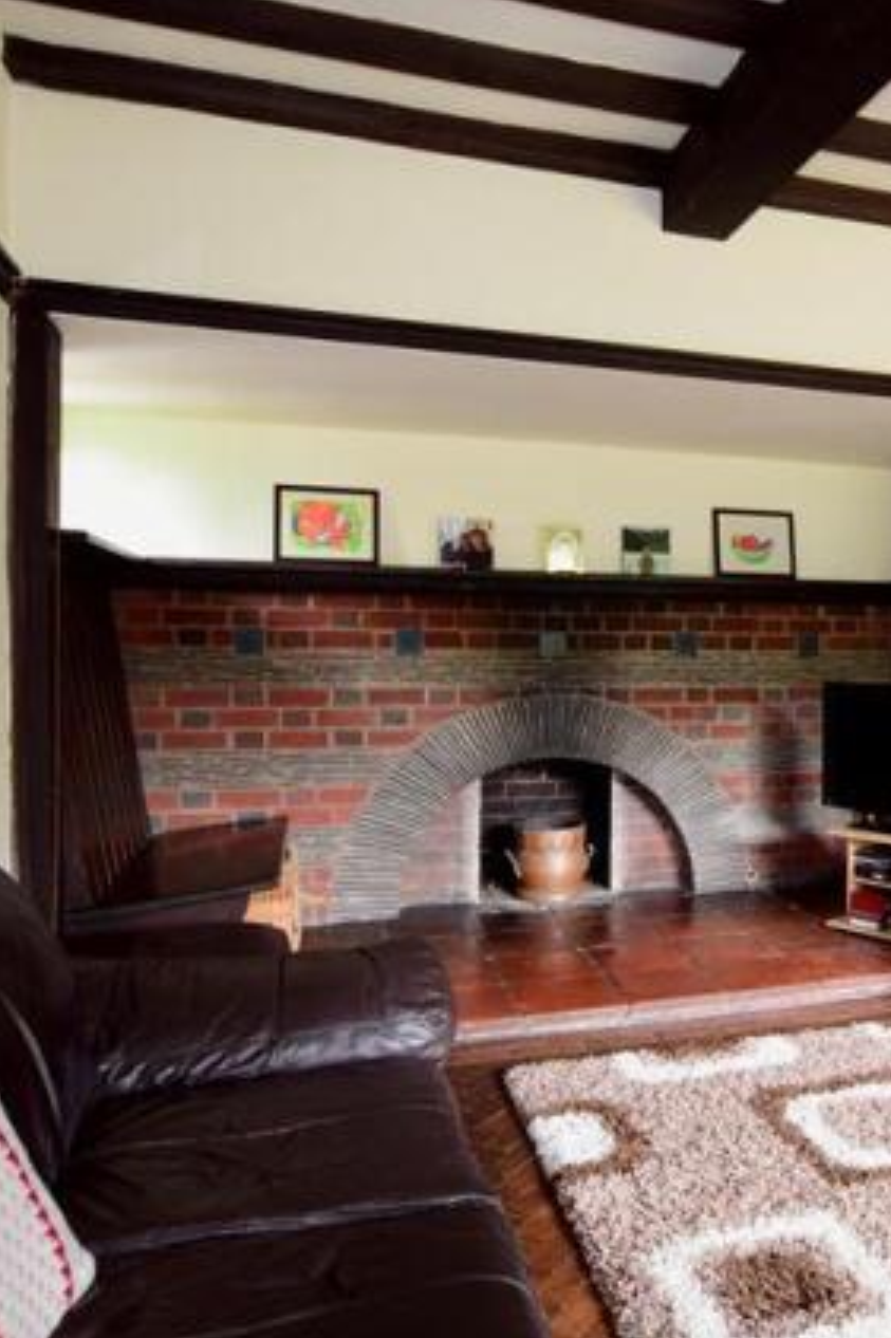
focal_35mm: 28
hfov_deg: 43.9
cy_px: 664
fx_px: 1040
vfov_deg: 65.5
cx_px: 729
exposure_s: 1/3
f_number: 4.5
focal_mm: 12
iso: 400
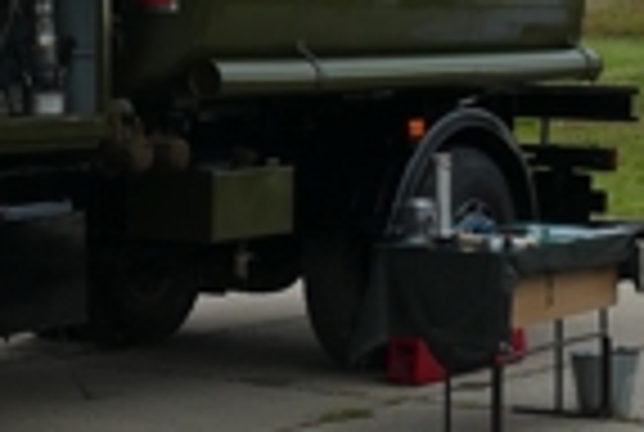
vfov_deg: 10.1
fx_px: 2438
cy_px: 58
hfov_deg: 15.0
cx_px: 248
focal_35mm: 136
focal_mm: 9.33
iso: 125
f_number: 2.8
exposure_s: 1/800
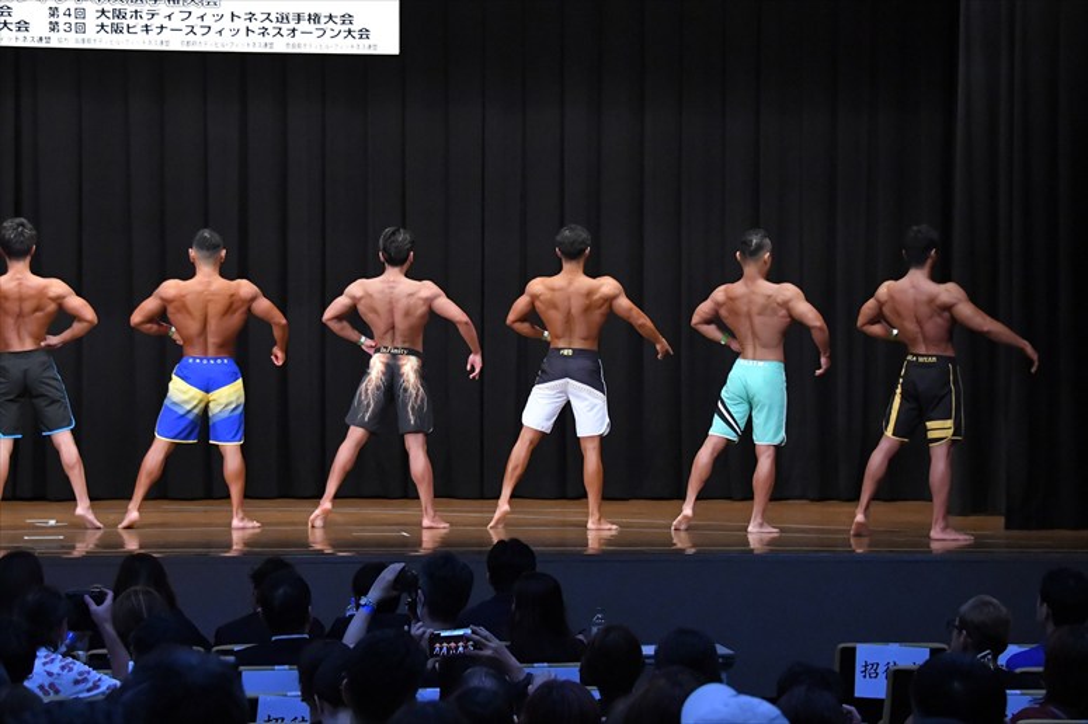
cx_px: 544
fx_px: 3262
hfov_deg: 18.9
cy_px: 362
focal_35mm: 108
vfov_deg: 12.7
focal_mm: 72
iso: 8000
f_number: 5.6
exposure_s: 1/400
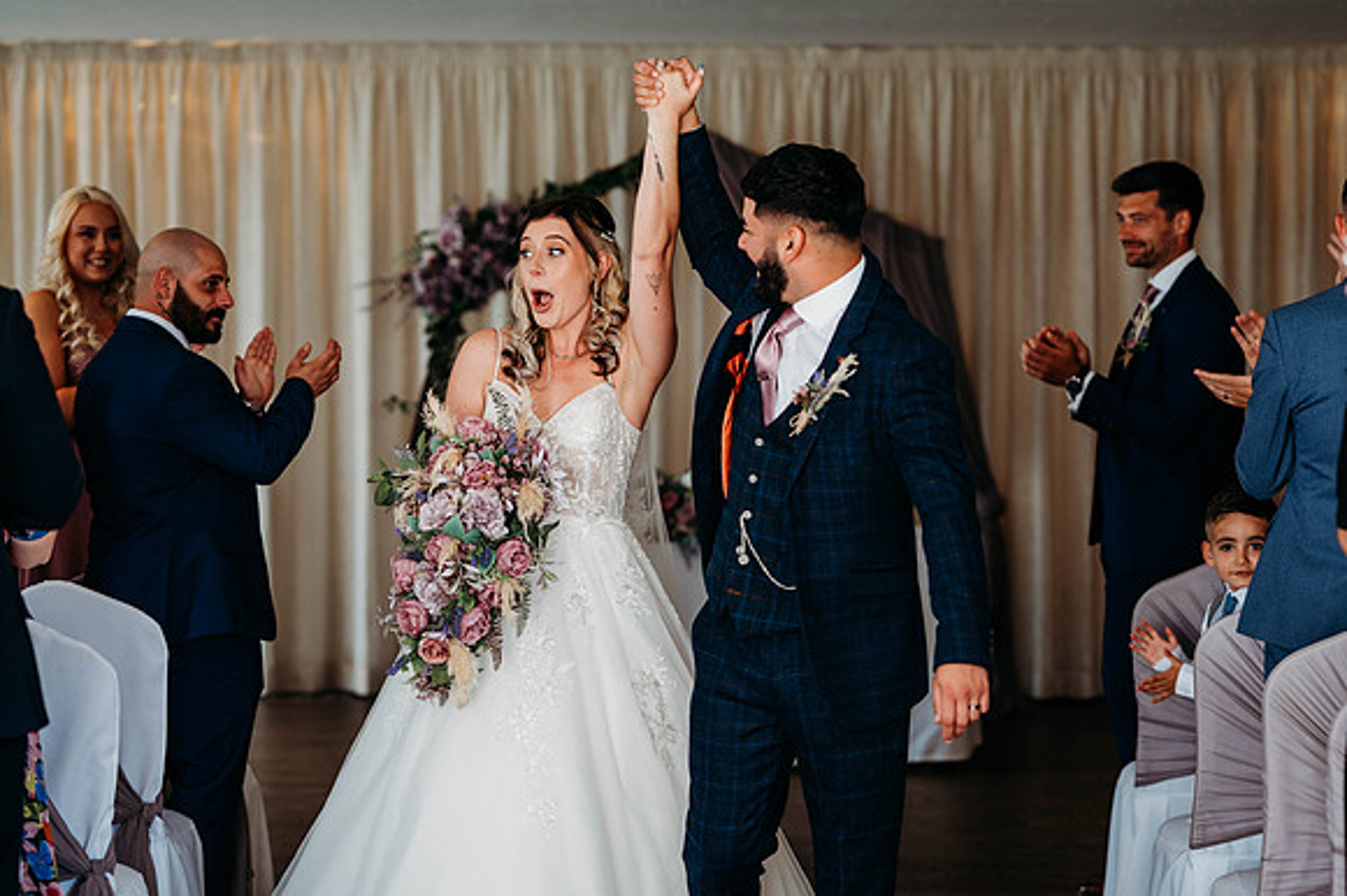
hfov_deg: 21.0
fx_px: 3631
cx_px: 695
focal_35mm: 97
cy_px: 512
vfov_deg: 14.1
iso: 280
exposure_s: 1/200
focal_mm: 85
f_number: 2.5
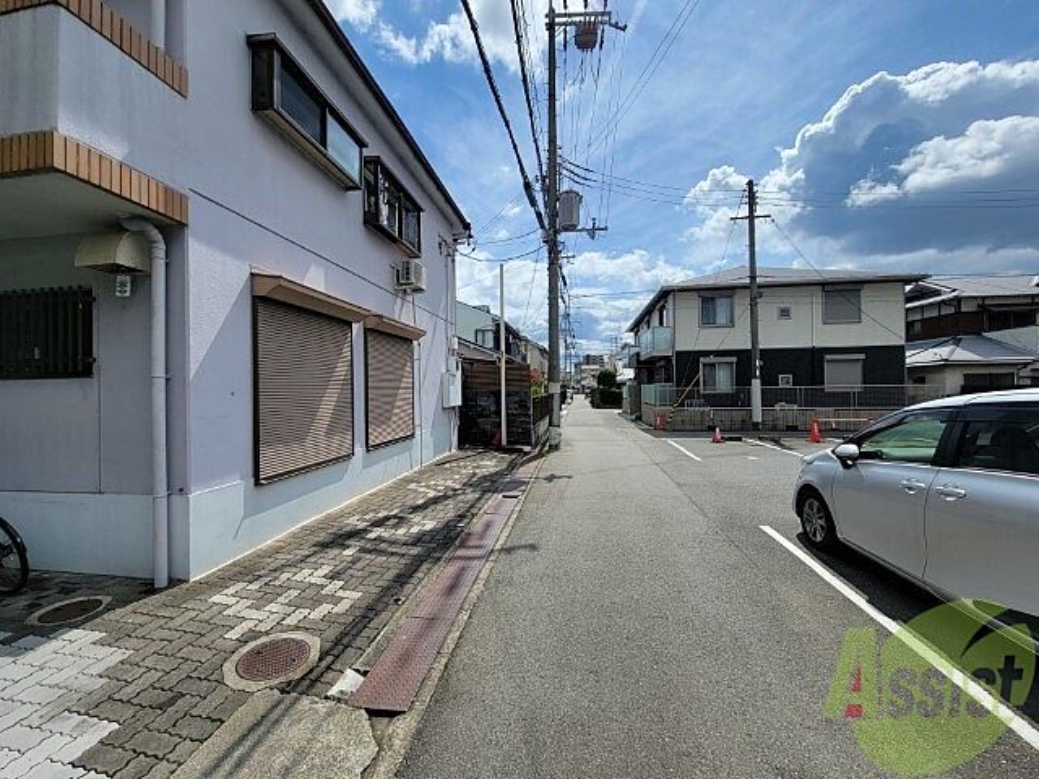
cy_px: 390
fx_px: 390
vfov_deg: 89.9
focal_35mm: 13
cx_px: 520
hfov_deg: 106.2
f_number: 2.2
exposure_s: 1/2456
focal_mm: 2.2
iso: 50
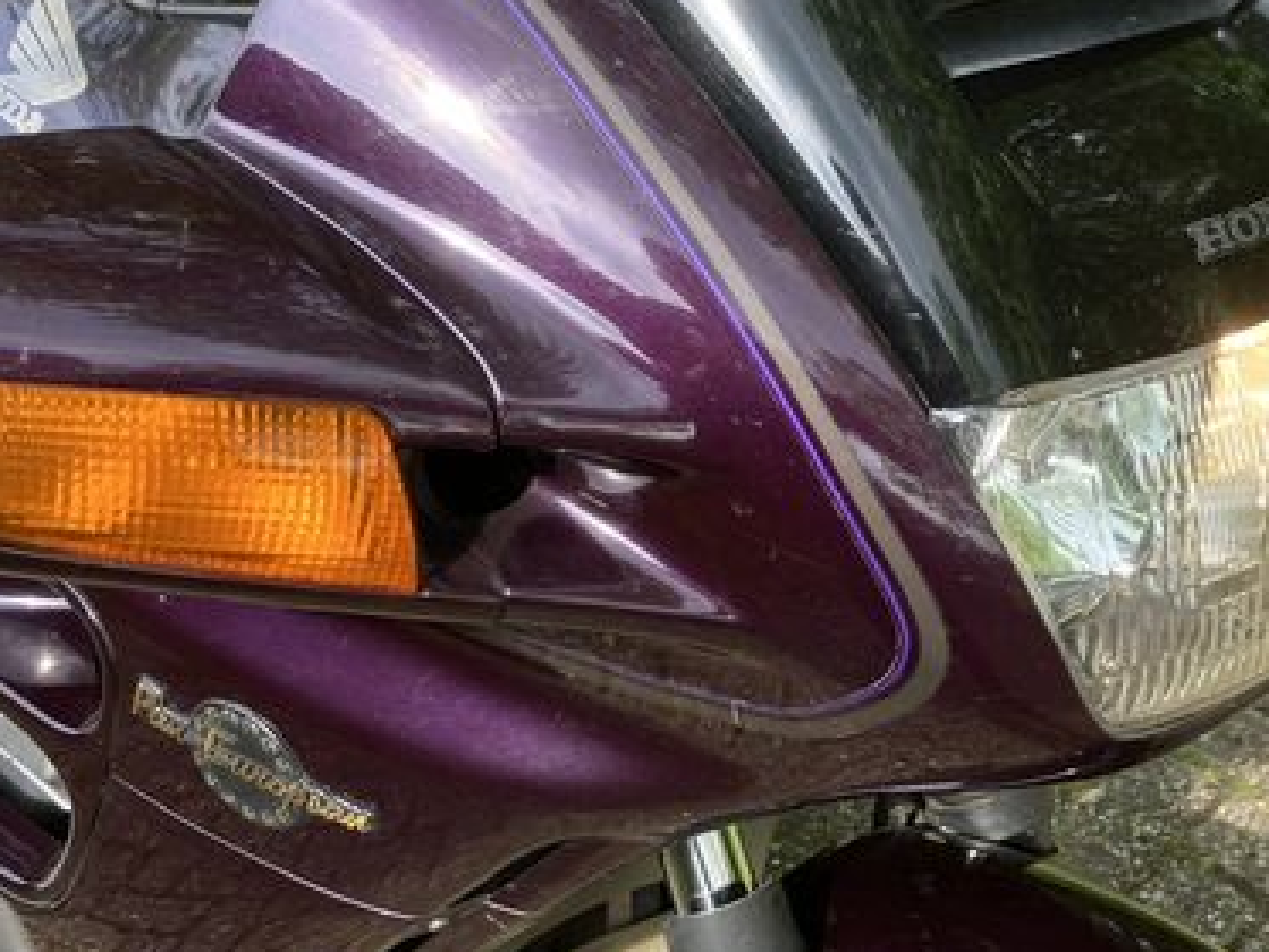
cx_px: 837
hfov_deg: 39.2
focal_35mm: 48
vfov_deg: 30.3
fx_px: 1760
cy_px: 456
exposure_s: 1/204
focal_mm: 3.99
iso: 25
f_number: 1.8
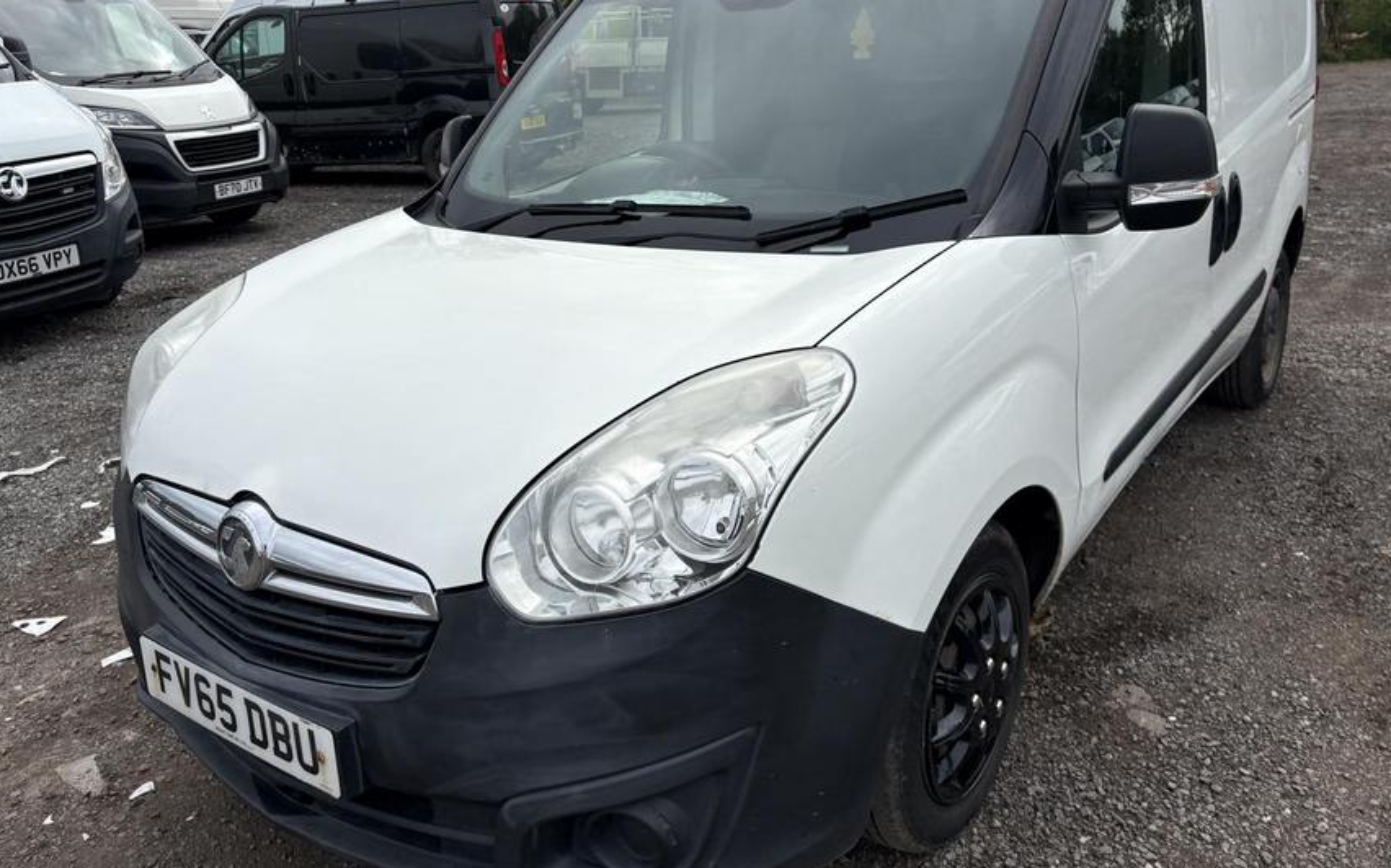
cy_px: 379
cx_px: 668
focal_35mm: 29
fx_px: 1099
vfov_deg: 43.0
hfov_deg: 64.6
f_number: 1.6
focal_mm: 5.96
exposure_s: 1/4329
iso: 50
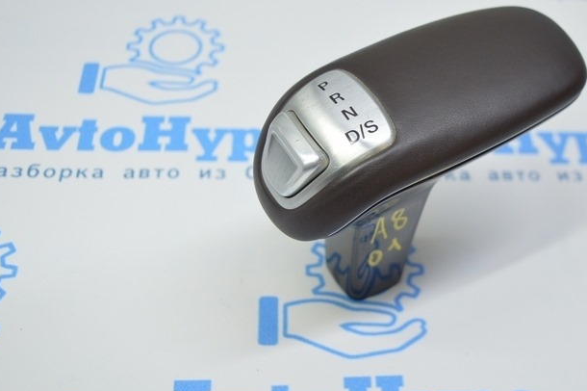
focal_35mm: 53
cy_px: 205
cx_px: 356
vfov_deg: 25.6
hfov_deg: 37.5
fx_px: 861
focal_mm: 21
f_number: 3.8
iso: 400
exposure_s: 1/100
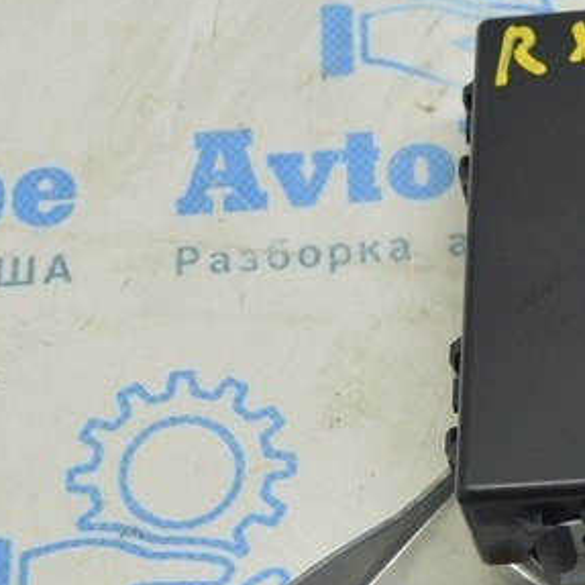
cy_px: 356
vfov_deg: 17.4
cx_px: 561
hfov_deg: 17.1
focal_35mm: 100
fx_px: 1912
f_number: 3.8
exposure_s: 1/50
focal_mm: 22
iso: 400
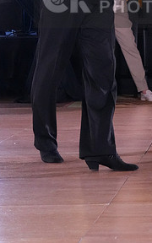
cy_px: 0
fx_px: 1359
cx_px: 151
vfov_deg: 10.1
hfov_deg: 6.4
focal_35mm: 205
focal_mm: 67
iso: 8000
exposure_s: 1/400
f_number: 5.6
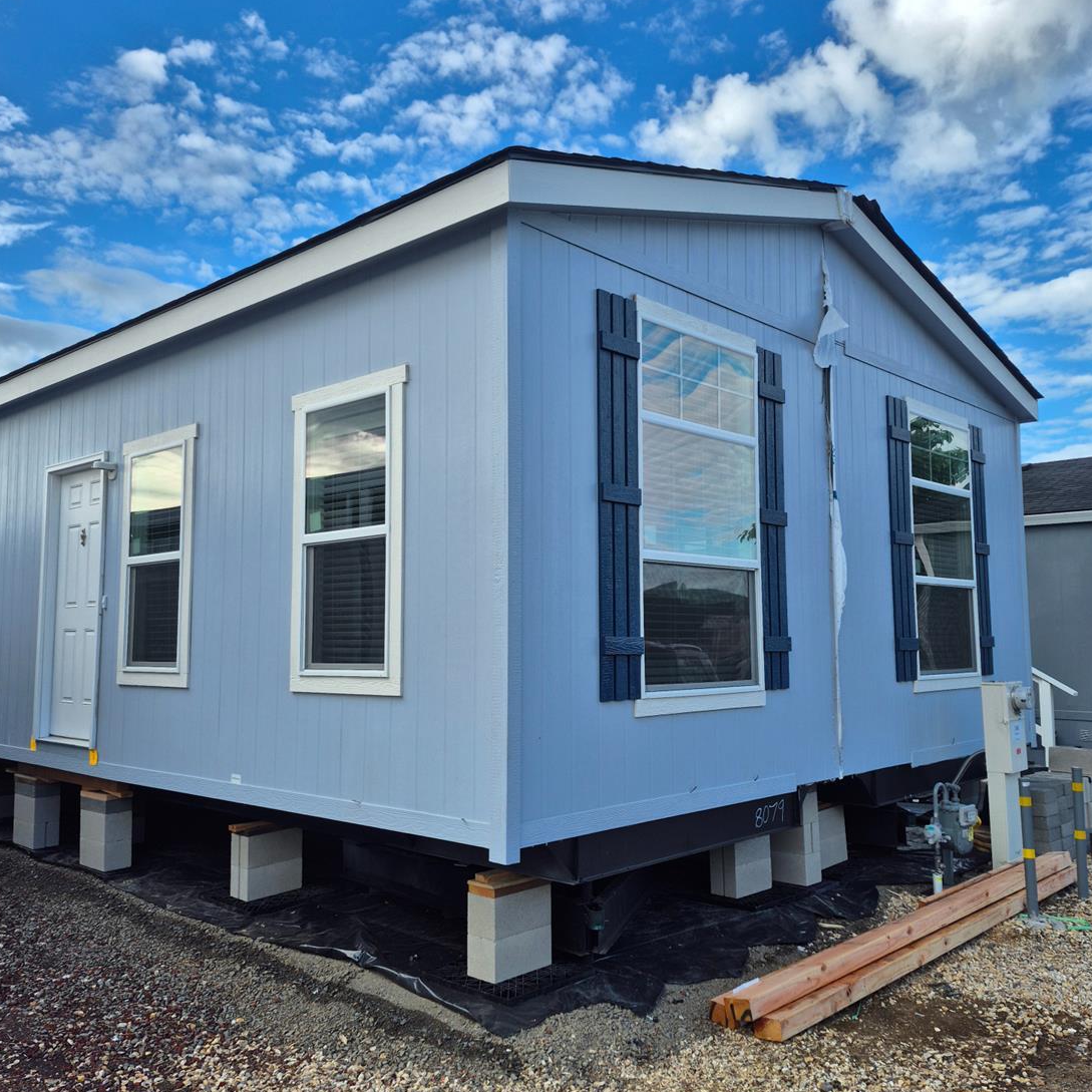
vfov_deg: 57.3
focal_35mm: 28
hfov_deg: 57.3
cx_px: 543
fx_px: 999
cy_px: 551
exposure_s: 1/1088
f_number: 1.8
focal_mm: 5.4
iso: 25
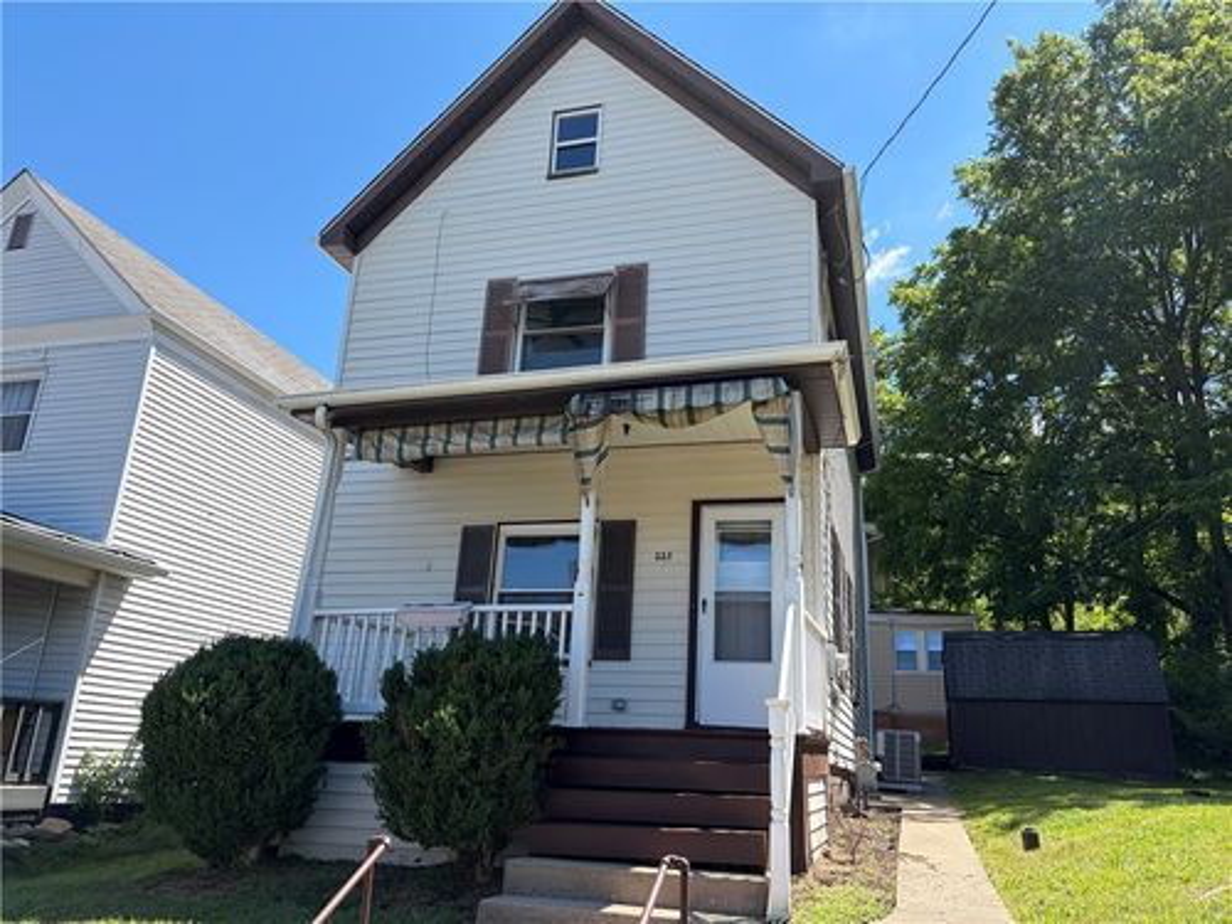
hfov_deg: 67.3
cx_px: 616
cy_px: 462
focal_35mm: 26
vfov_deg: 53.1
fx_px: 925
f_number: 1.6
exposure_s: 1/1706
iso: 50
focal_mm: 5.96
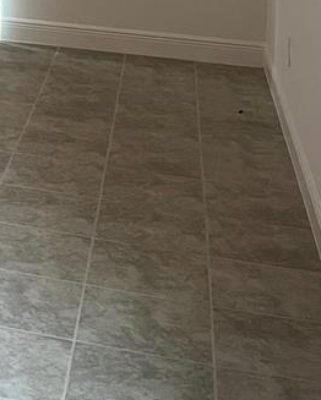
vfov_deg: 17.5
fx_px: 1103
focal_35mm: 93
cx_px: -196
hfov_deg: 15.0
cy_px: -278
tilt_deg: +1.6
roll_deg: -0.9
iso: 80
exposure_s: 1/60
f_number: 1.6
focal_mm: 5.1
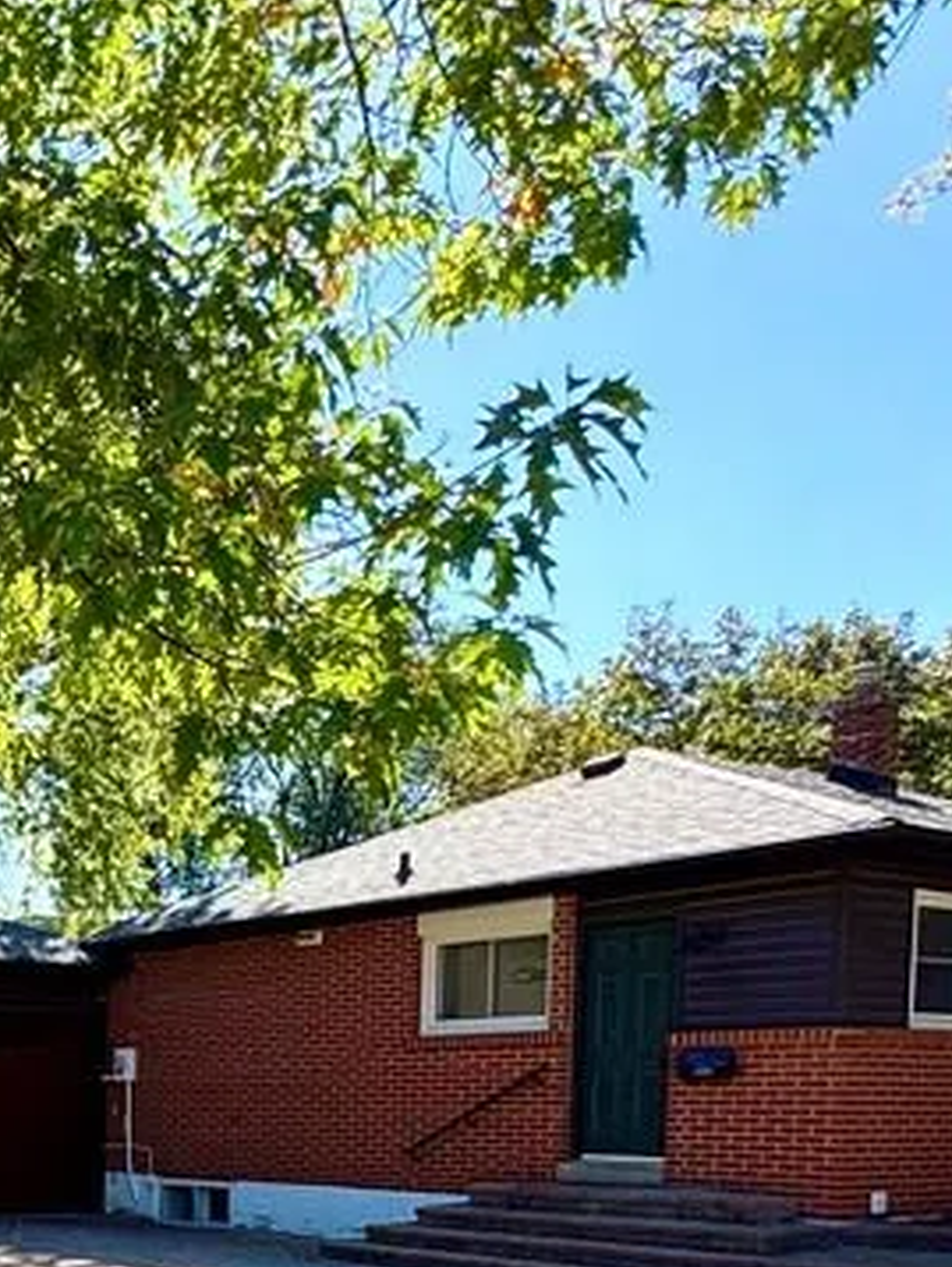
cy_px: 1171
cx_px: -319
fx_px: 1465
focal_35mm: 40
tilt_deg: -2.5
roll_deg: +0.6
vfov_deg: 42.4
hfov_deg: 28.7
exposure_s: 1/556
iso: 40
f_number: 2.2
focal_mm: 2.22
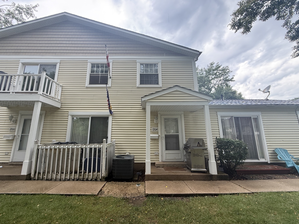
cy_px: 109
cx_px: 144
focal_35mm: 15
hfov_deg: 98.1
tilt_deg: +14.1
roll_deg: -0.5
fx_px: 130
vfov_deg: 81.7
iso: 64
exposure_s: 1/99
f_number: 2.2
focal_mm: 2.22
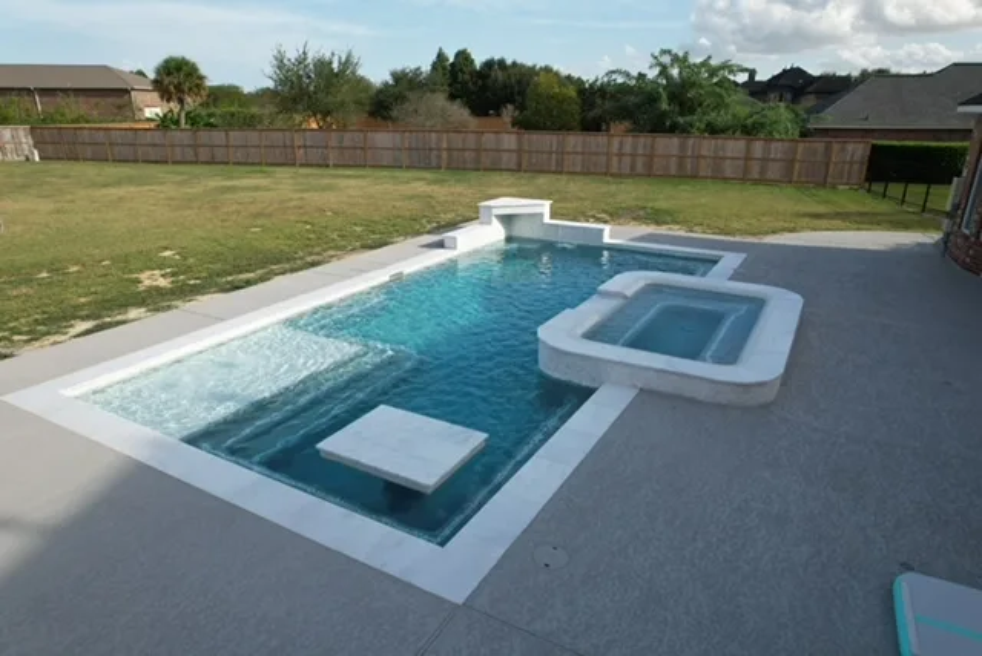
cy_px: 328
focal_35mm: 22
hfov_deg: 78.5
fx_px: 601
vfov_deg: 57.3
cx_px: 491
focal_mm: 8.38
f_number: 2.8
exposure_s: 1/500
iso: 130
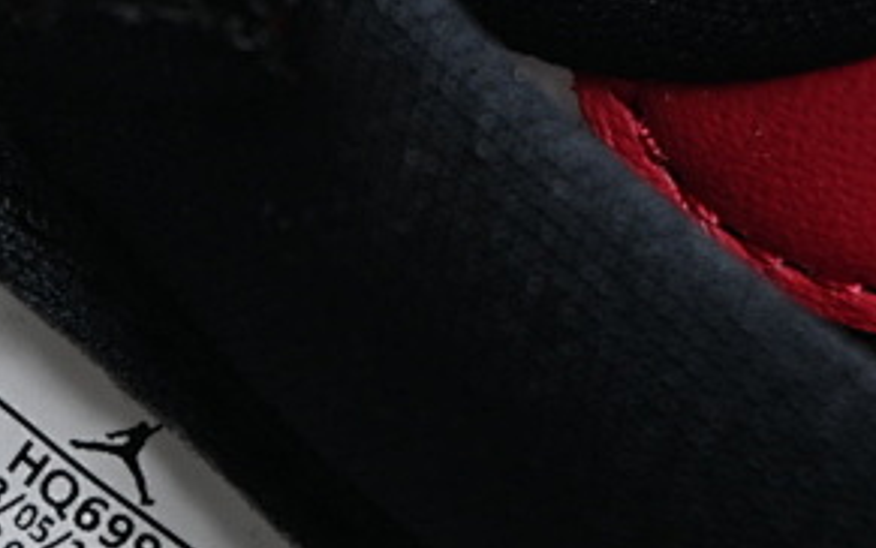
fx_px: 5014
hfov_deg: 9.9
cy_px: 556
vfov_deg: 6.2
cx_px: -24
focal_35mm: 210
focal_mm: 50
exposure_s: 1/125
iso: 560
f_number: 6.3
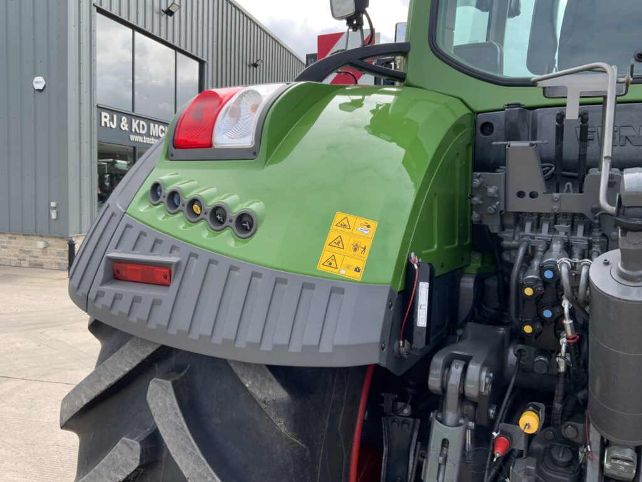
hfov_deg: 61.7
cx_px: 321
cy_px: 241
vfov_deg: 48.2
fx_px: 538
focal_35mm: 29
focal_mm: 3
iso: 16
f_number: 1.8
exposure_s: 1/491
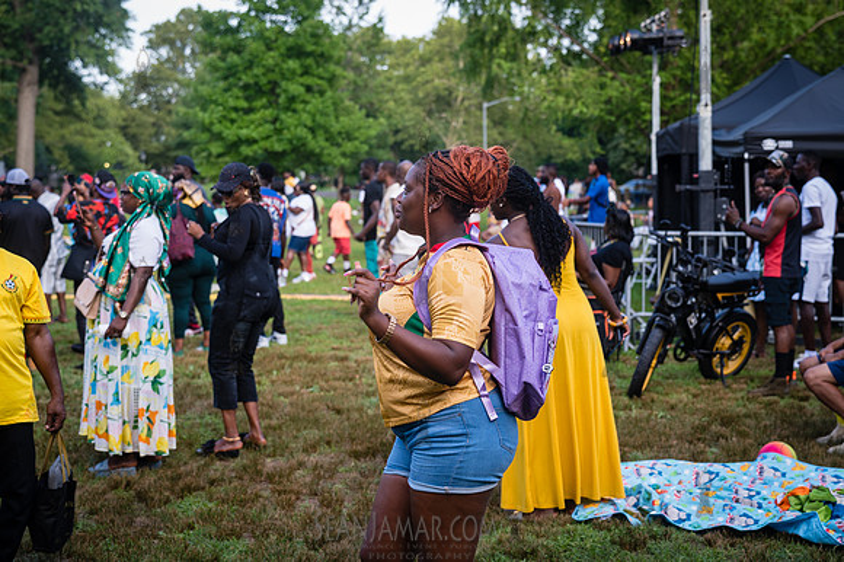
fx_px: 1312
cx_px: 422
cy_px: 281
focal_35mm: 56
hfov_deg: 35.7
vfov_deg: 24.2
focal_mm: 56
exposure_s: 1/500
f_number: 3.5
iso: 500
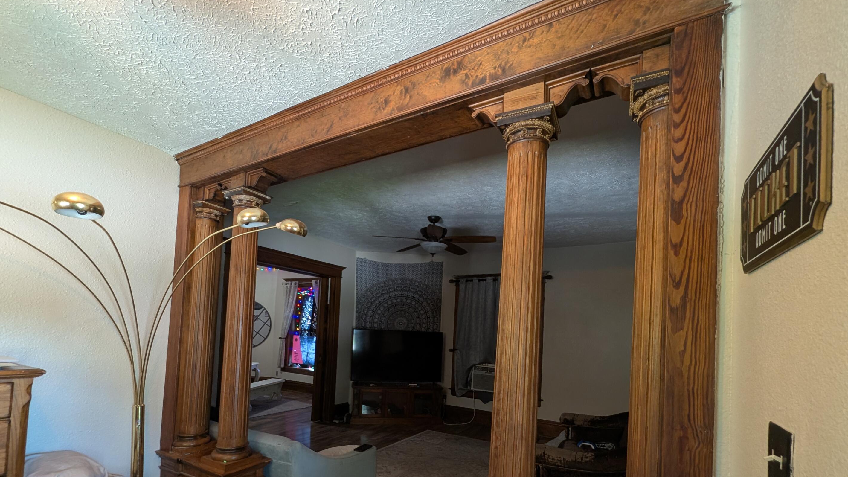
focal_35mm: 15
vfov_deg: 68.5
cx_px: 415
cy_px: 319
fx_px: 337
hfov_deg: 103.0
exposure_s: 1/24
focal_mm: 1.95
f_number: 2.2
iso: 188
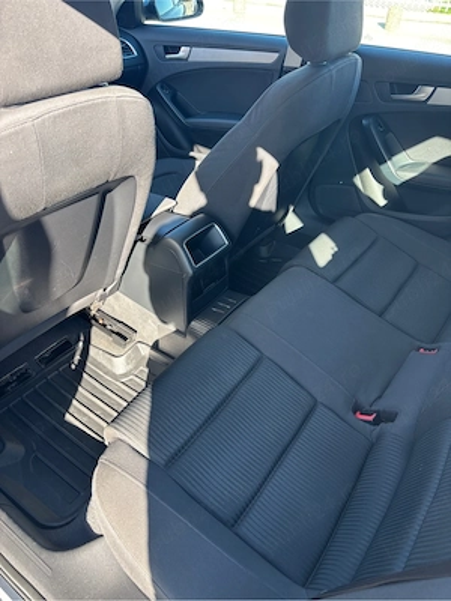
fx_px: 452
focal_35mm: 26
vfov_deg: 67.3
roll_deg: -0.2
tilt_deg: -39.5
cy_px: 300
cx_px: 226
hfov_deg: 53.1
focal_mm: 5.96
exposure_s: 1/121
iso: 40
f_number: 1.6
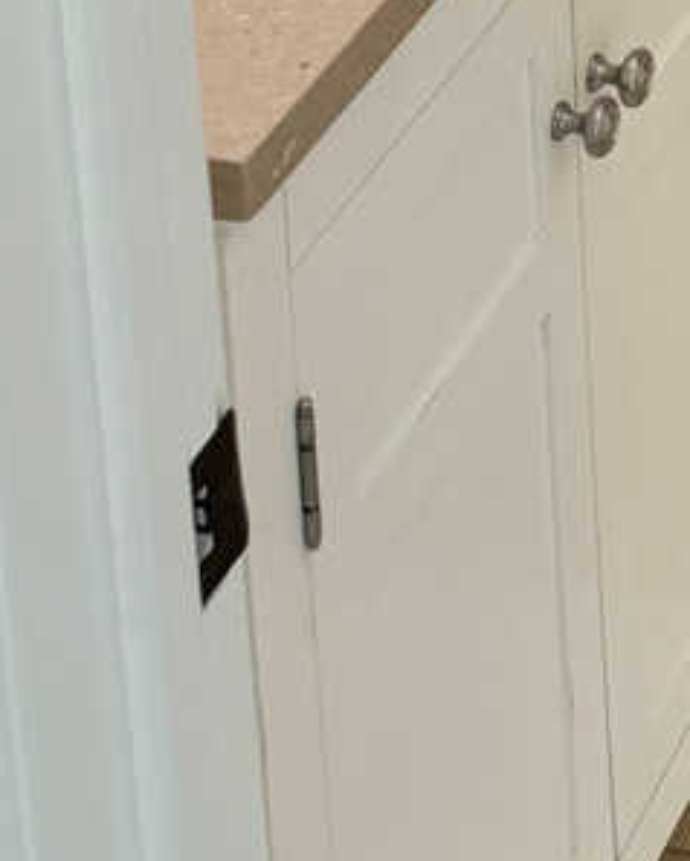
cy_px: -1078
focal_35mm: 121
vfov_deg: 12.9
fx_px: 3086
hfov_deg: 11.7
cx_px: 1293
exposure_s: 1/120
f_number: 1.78
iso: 160
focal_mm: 6.76
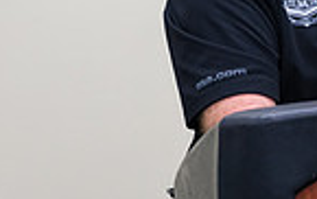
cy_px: -108
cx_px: 404
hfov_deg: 2.6
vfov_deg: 1.6
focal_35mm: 814
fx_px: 7041
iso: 1250
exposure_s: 1/250
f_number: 3.2
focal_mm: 200
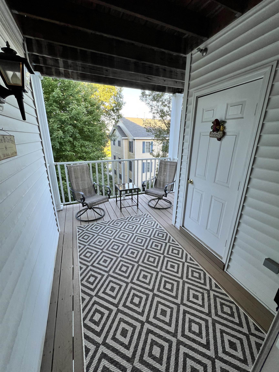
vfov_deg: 106.2
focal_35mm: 13
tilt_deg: -18.1
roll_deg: -0.4
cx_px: 140
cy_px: 186
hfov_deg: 89.9
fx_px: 140
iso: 64
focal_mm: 1.57
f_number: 1.8
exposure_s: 1/99
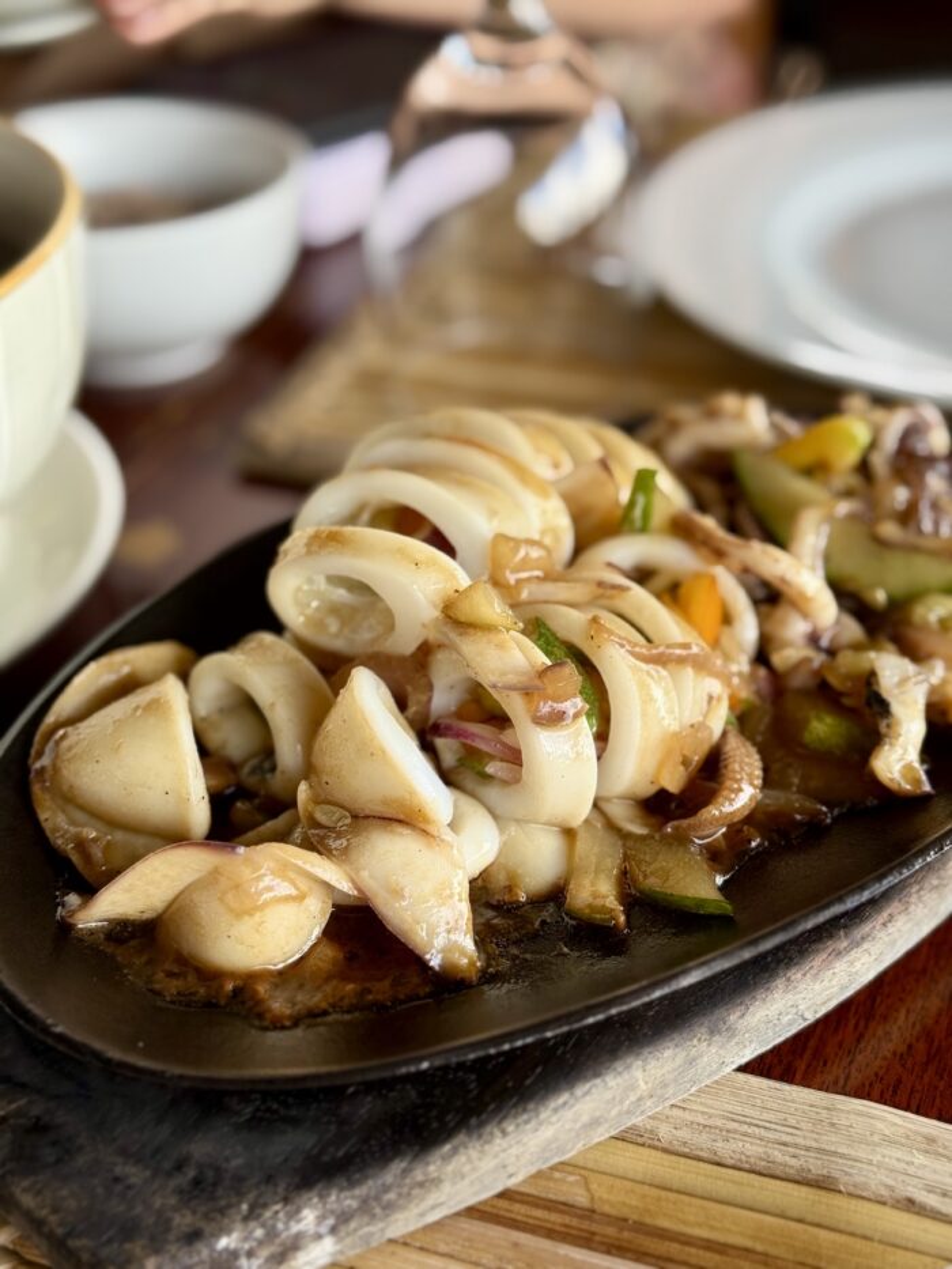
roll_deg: +1.0
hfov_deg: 30.3
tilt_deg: -33.0
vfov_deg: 39.7
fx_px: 1760
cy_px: 634
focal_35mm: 48
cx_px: 476
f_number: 1.78
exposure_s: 1/427
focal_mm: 6.76
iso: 64
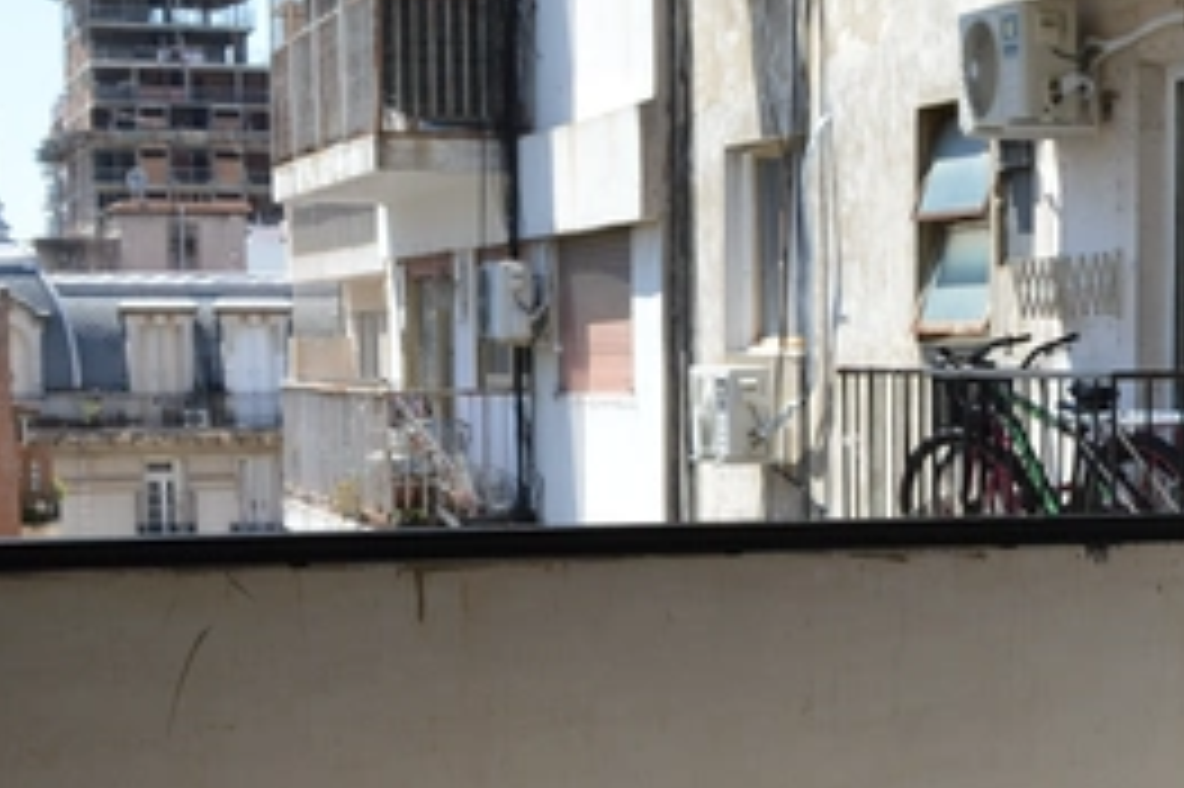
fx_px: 2695
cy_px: 831
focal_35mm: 82
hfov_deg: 24.3
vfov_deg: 16.2
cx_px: 995
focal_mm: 18
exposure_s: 1/200
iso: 100
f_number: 7.1
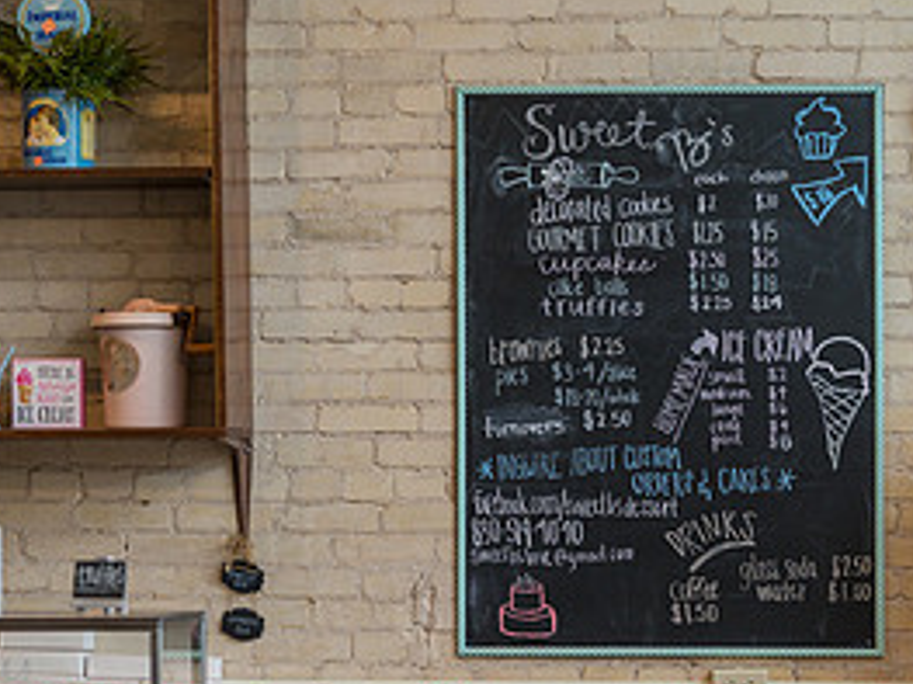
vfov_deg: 13.9
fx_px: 2794
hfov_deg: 18.4
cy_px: 542
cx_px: 673
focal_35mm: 106
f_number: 3.2
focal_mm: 50
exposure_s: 1/200
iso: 640
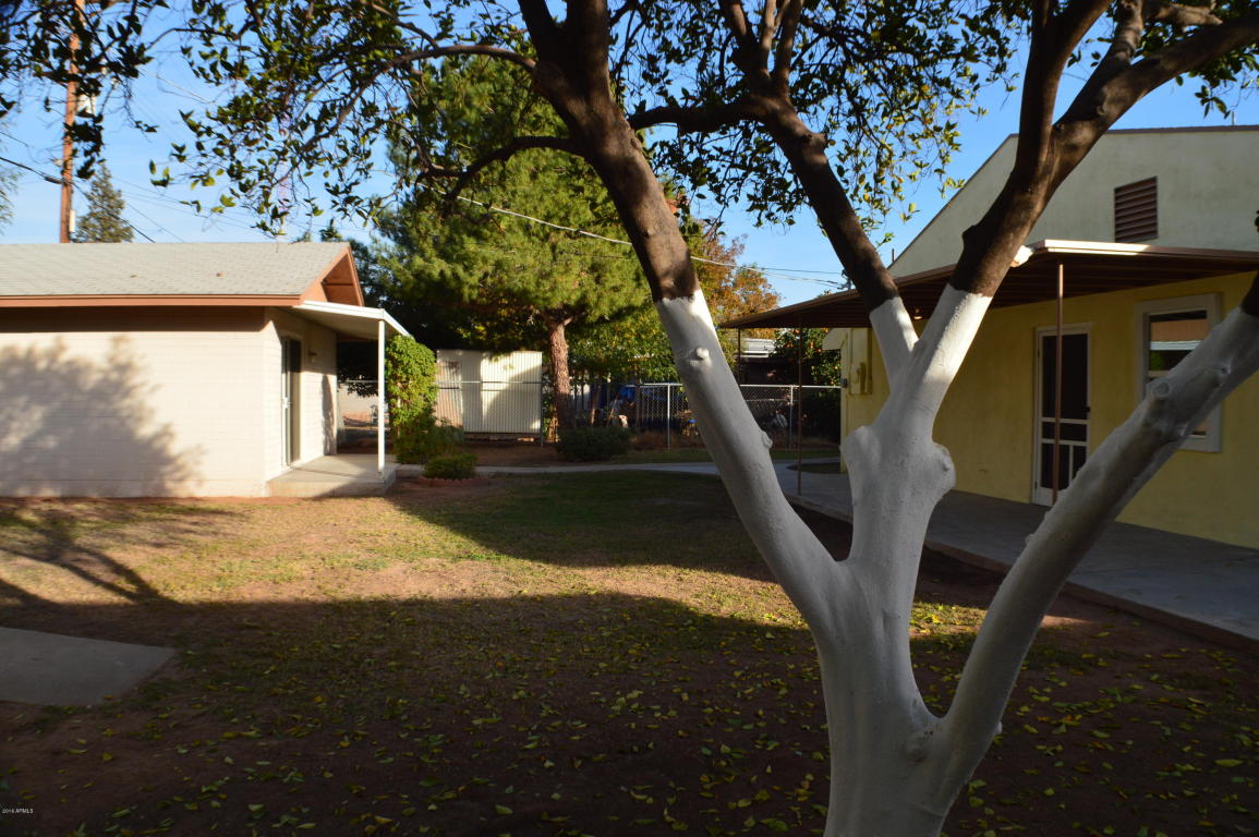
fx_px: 1048
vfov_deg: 43.5
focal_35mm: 30
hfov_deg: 62.0
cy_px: 418
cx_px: 630
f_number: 10
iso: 400
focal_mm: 20
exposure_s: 1/320
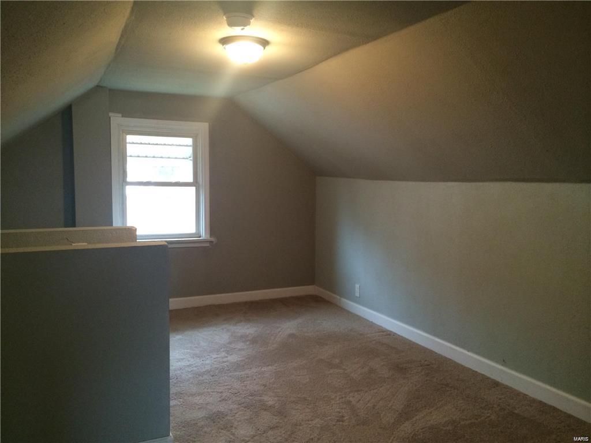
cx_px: 296
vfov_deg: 46.8
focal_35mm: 30
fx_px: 512
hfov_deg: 60.0
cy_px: 222
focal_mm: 4.12
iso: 250
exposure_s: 1/30
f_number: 2.2
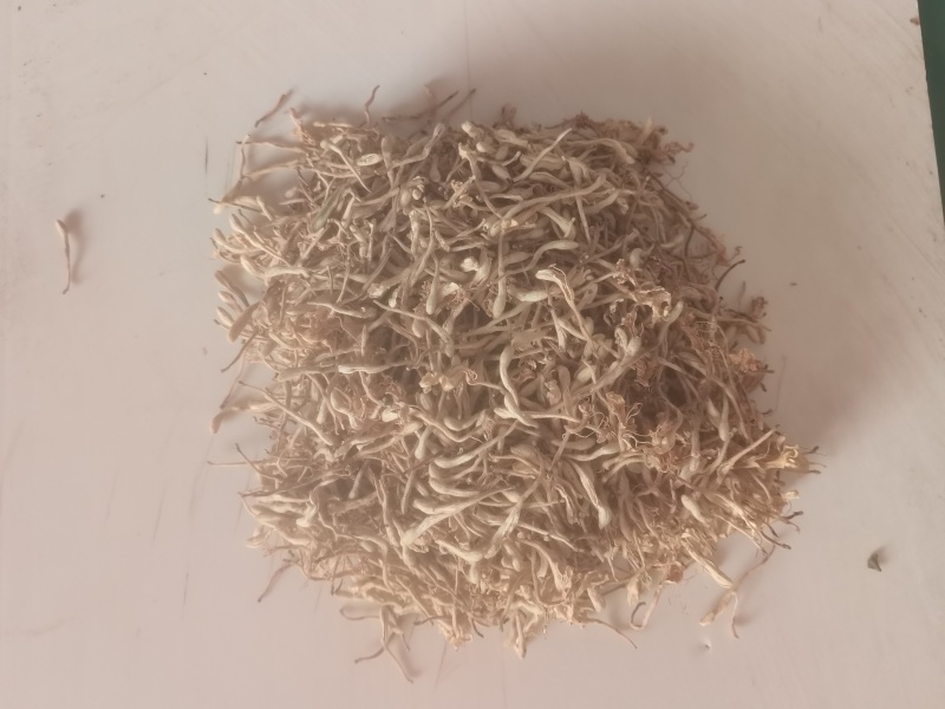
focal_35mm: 27
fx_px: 737
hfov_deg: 65.3
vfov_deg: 51.4
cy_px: 354
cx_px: 472
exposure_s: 1/50
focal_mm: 4.94
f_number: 1.9
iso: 320
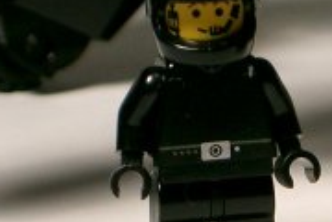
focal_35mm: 366
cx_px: 212
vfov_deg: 3.8
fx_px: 3375
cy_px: 96
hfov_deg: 5.6
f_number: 4.5
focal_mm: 20.3
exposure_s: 1/160
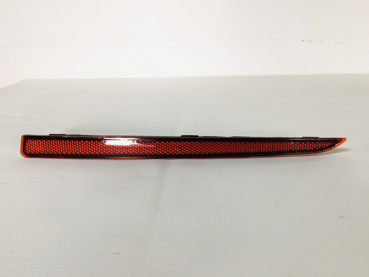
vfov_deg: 48.2
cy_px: 138
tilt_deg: -20.1
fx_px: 309
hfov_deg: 61.7
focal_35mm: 29
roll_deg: -0.2
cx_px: 184
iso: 25
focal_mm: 4.15
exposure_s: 1/33
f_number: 2.2
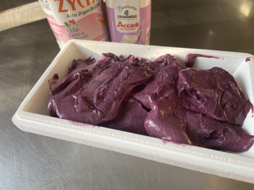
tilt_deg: -50.4
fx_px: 191
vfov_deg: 53.0
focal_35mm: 26
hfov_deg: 67.3
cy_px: 95
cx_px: 127
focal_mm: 4.25
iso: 50
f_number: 1.8
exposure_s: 1/122
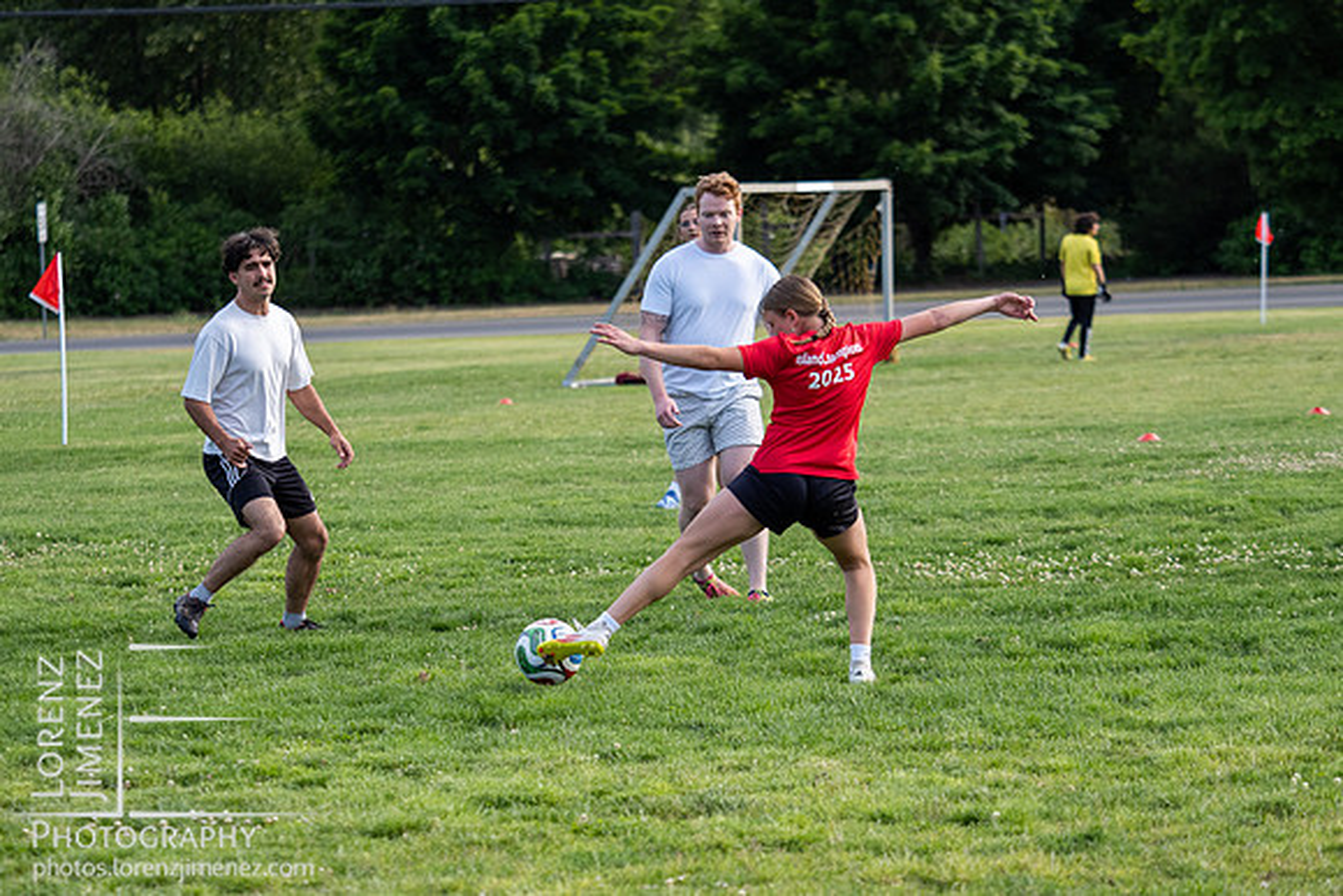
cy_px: 523
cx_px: 696
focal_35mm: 170
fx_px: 6359
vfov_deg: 8.1
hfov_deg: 12.1
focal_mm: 79
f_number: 2.8
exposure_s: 1/1250
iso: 320
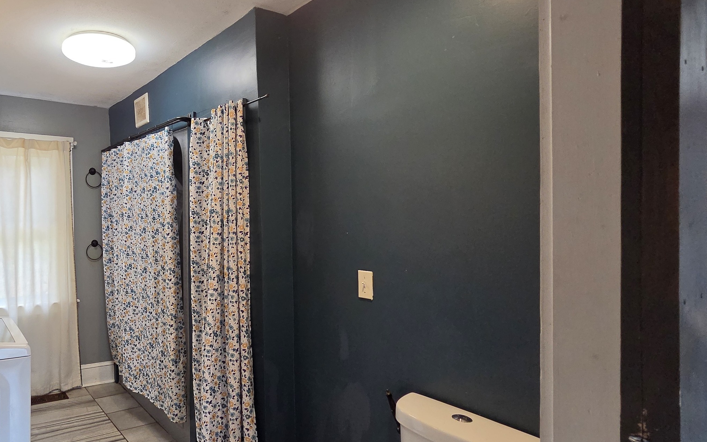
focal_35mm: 21
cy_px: 221
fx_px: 405
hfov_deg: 76.7
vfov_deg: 57.3
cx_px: 183
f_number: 2.2
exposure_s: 1/120
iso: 320
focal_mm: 2.2
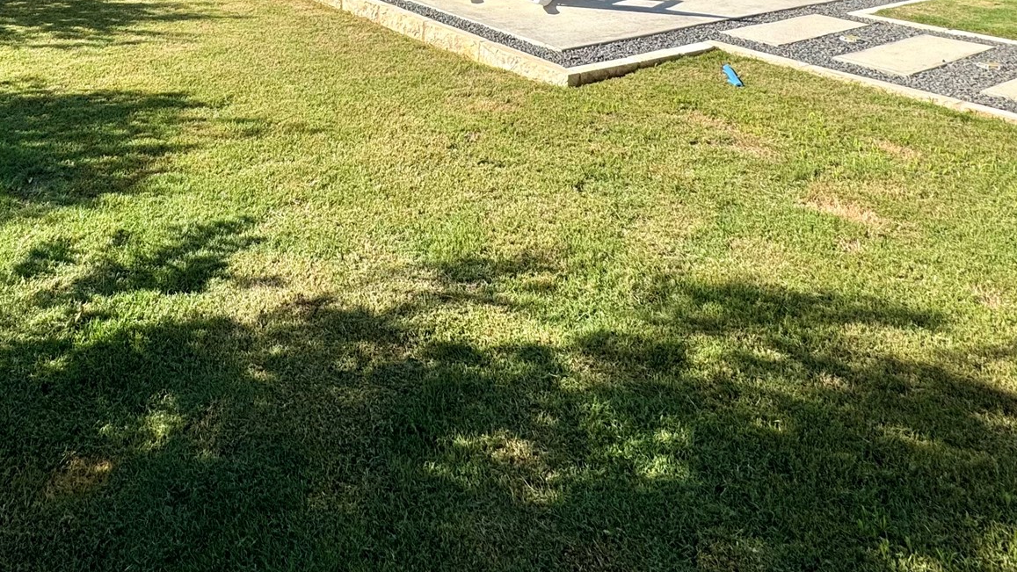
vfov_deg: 35.8
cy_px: -75
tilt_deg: -7.5
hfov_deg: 66.8
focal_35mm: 27
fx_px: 728
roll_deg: -1.8
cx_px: 295
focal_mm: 2.22
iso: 40
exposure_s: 1/1600
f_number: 2.2
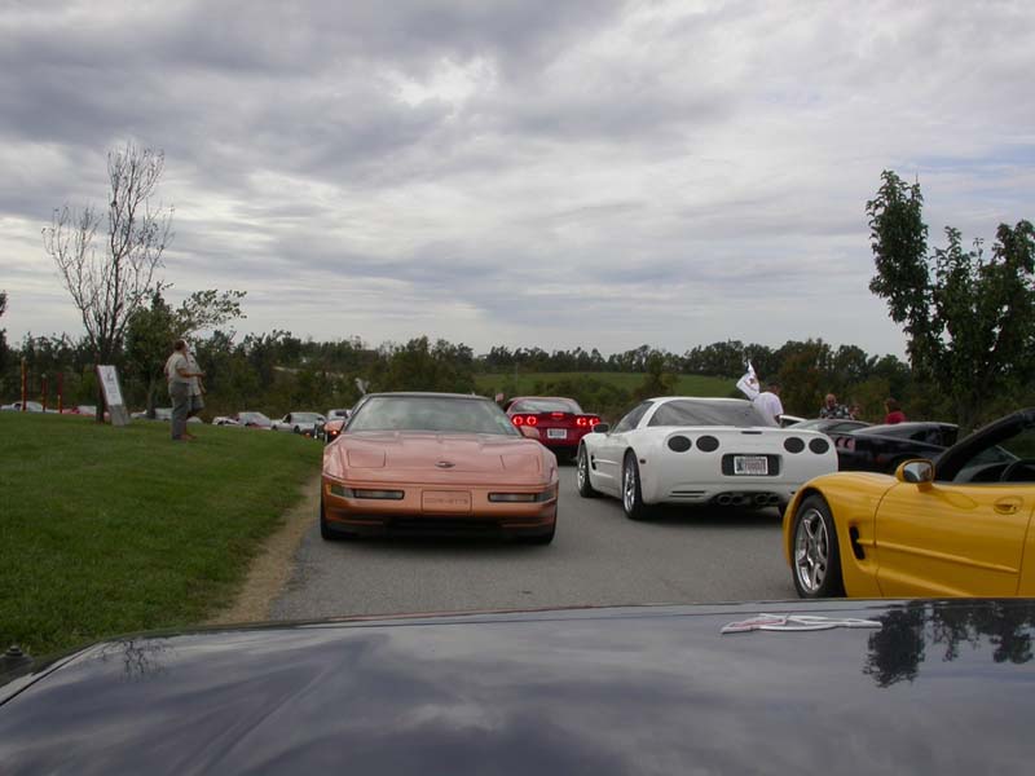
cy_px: 388
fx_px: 1136
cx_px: 518
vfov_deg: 37.7
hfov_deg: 49.0
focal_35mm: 38
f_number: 7.5
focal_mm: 7.85
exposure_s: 1/304
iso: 100
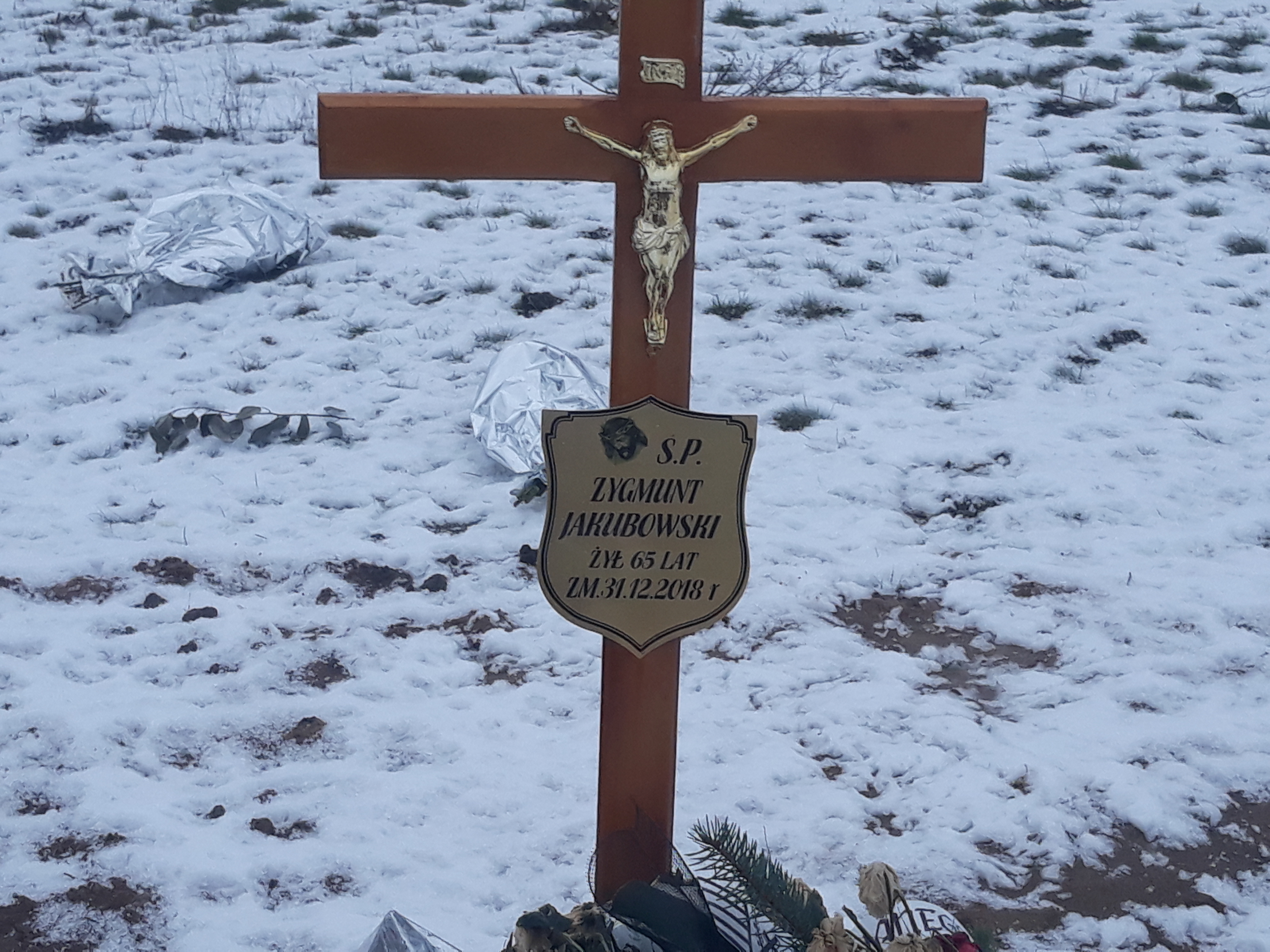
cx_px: 635
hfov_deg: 65.3
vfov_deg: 51.4
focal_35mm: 27
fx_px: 991
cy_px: 476
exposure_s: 1/146
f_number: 1.7
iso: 40
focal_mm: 3.71
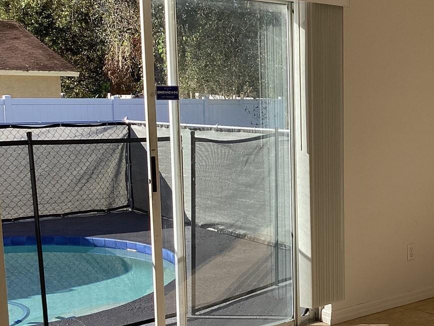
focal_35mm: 57
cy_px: 212
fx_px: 715
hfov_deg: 32.1
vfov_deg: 25.6
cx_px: 392
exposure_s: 1/627
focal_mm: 3.3
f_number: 2.4
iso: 25
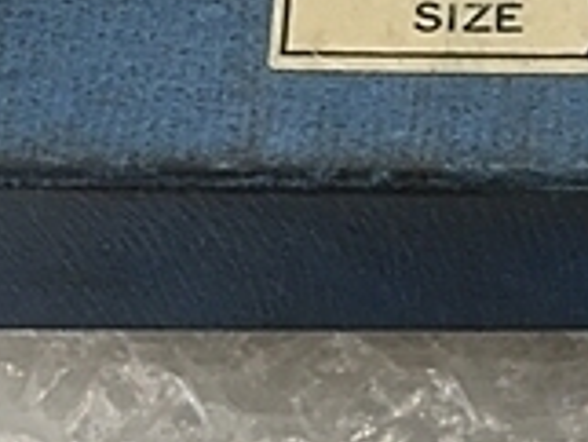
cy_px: 387
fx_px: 1955
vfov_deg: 12.8
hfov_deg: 16.3
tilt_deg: -73.4
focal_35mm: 115
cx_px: 745
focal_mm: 4.15
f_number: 2.2
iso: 32
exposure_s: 1/30
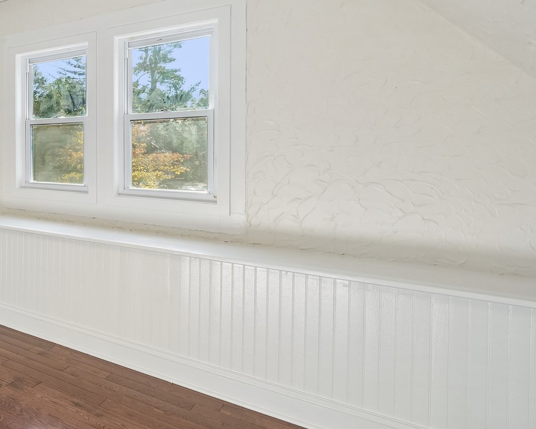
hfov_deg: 47.1
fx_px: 428
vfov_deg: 52.7
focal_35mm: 27
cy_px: 164
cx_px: -51
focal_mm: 13
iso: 100
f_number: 11
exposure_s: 1/10
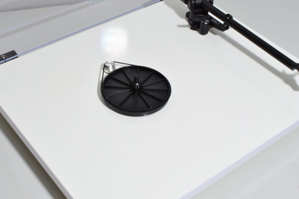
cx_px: 138
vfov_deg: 23.8
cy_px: 103
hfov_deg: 35.0
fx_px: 473
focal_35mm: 57
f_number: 25
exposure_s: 2
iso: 100
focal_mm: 34
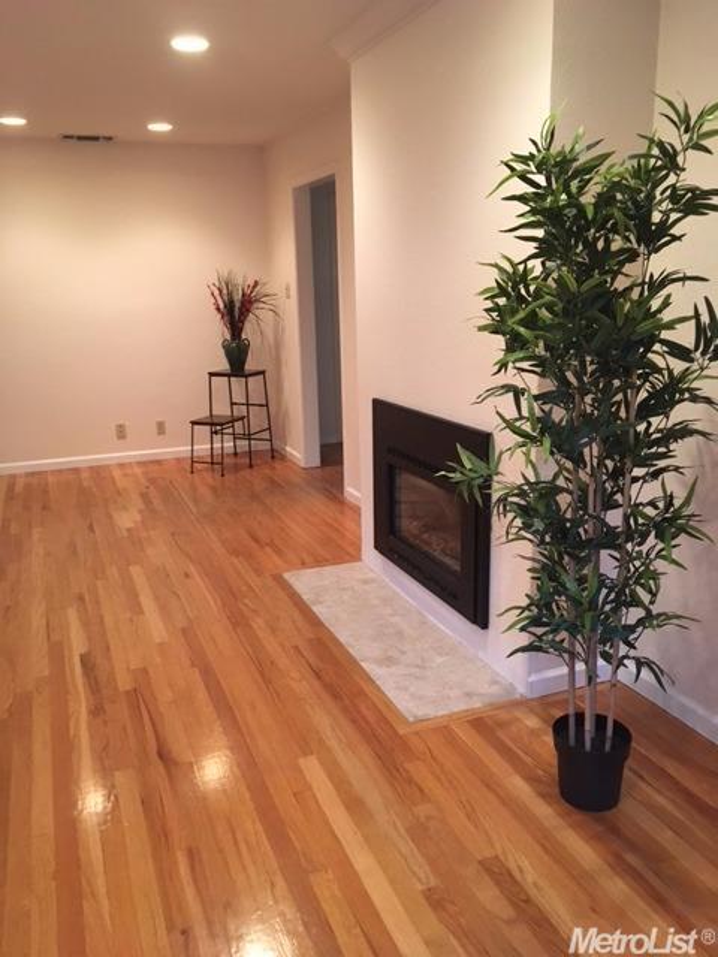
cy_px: 478
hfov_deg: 48.2
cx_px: 359
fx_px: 802
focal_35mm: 29
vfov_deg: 61.7
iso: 200
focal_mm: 4.15
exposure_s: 1/24
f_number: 2.2
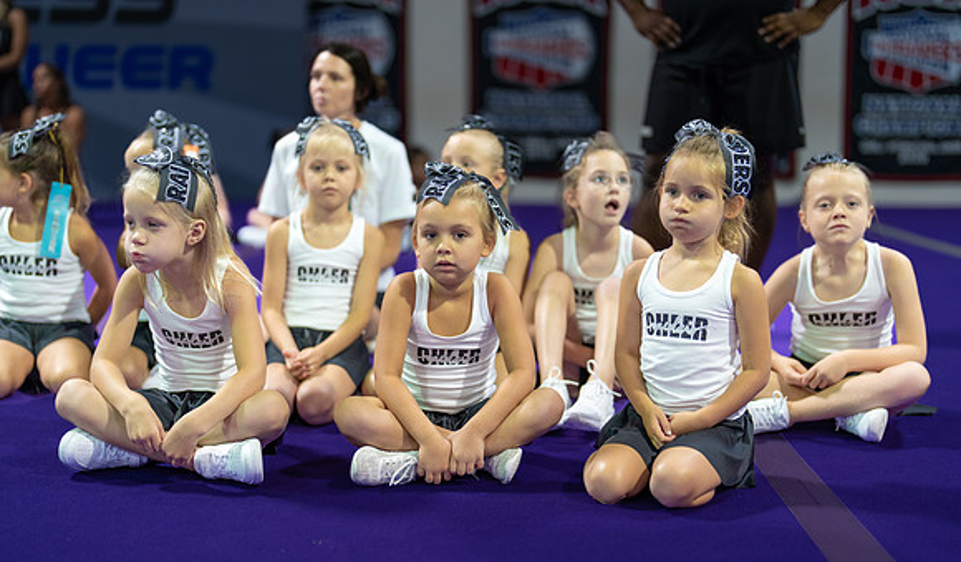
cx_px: 476
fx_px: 1410
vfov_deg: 22.5
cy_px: 318
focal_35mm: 55
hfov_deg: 37.6
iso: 500
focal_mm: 50
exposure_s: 1/320
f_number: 1.2
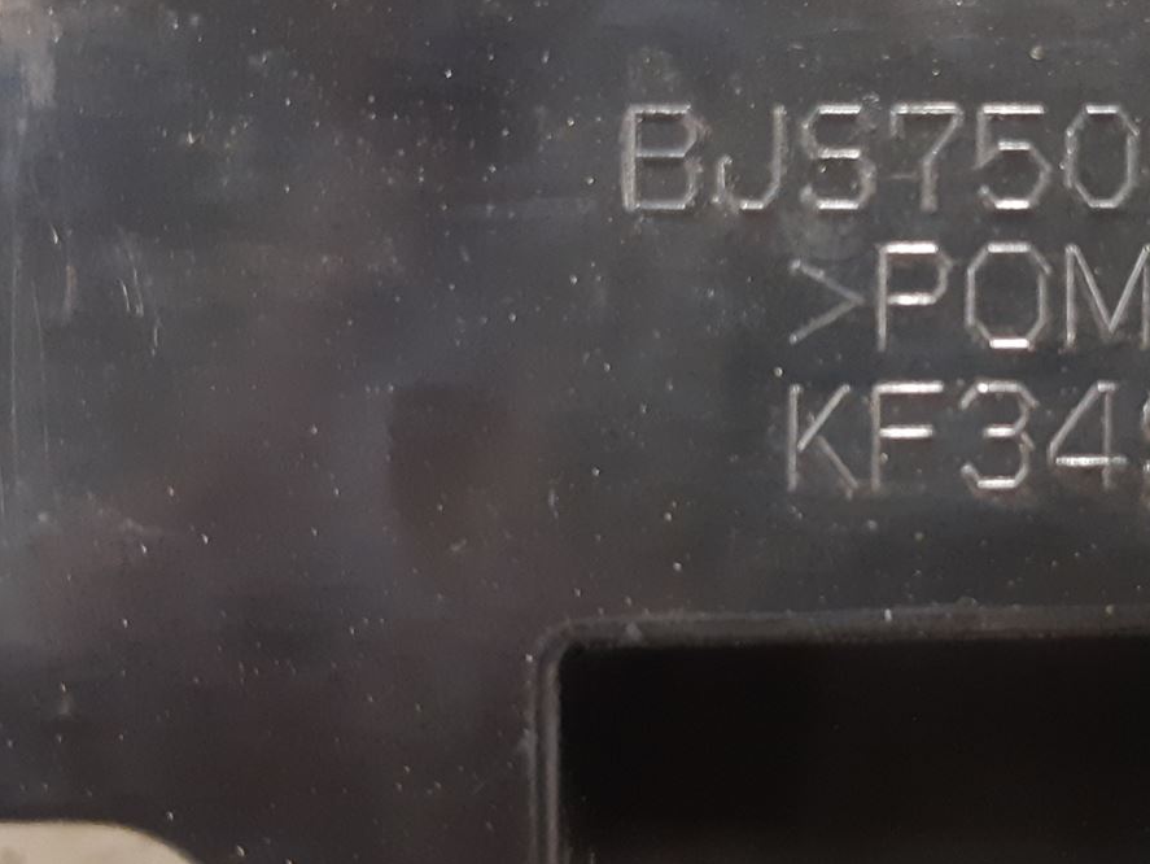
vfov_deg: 24.3
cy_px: 287
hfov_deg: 31.1
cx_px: 974
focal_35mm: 60
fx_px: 1994
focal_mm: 3.93
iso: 320
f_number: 1.7
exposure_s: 1/25
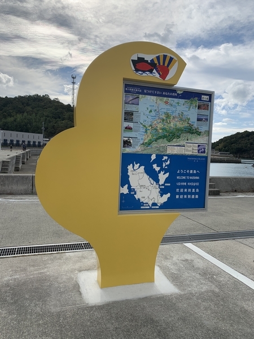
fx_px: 254
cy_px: 170
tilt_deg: -3.4
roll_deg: -2.3
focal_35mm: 26
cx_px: 127
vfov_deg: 67.3
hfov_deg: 53.1
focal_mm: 4.25
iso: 25
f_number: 1.8
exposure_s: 1/4098
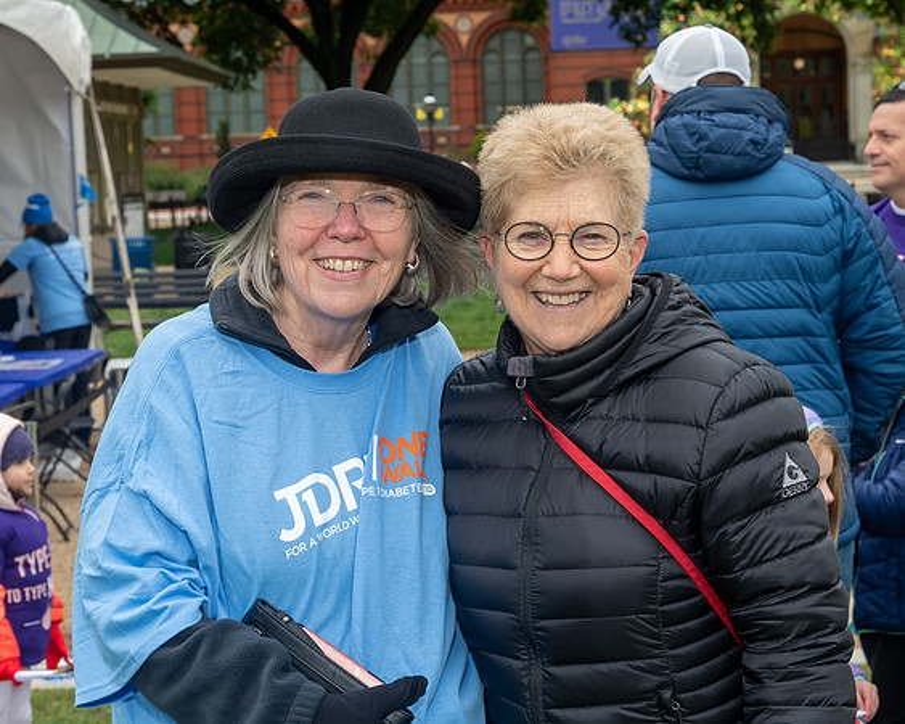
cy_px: 362
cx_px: 452
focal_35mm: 78
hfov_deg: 24.5
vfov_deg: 19.7
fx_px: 2081
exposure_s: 1/250
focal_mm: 46
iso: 250
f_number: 7.1
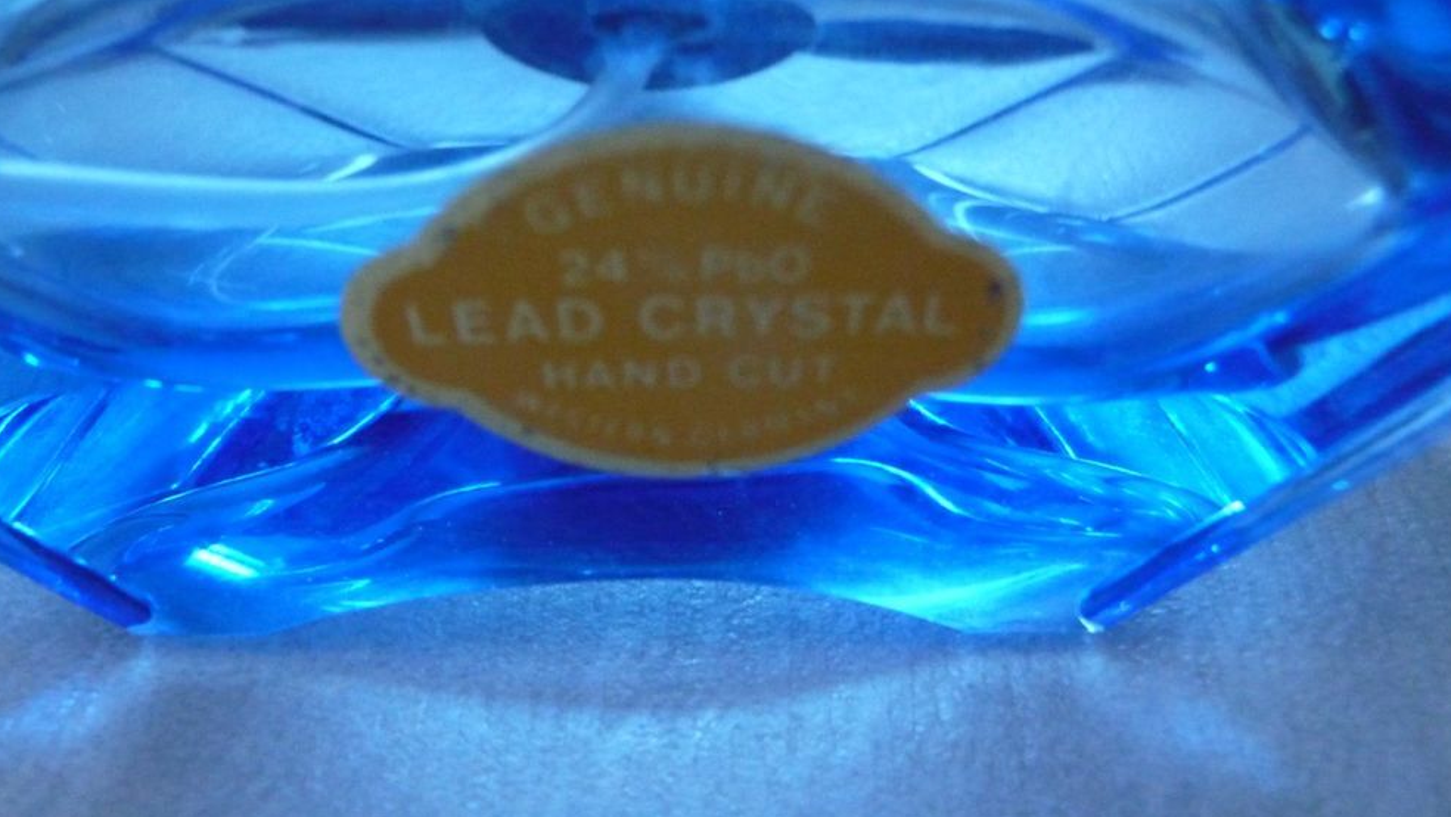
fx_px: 1193
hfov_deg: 62.6
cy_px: 528
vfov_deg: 37.5
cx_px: 723
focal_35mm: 31
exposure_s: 1/30
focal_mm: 4.7
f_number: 3.3
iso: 800
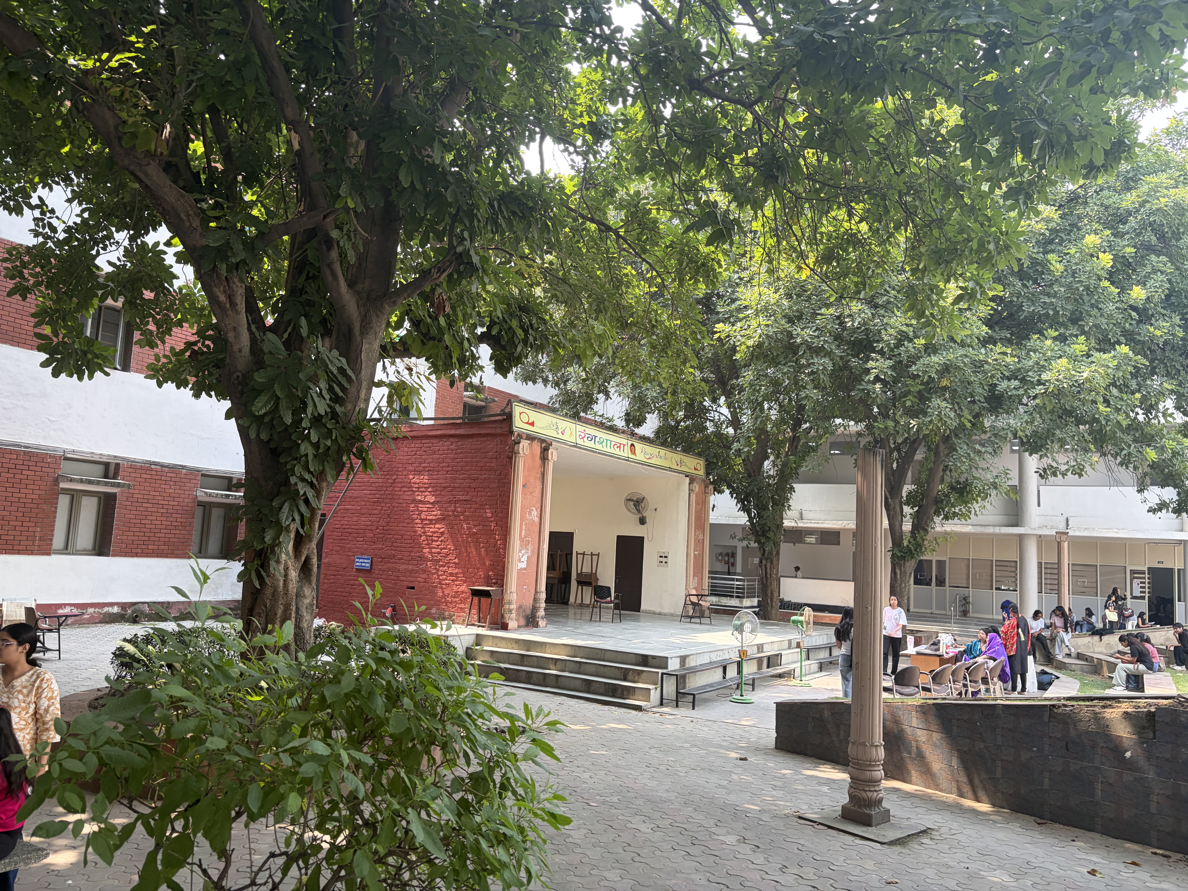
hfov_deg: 67.3
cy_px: 446
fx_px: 892
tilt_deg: +4.3
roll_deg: -1.7
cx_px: 594
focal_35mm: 26
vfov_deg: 53.1
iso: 40
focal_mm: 5.96
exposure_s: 1/213
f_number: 1.6
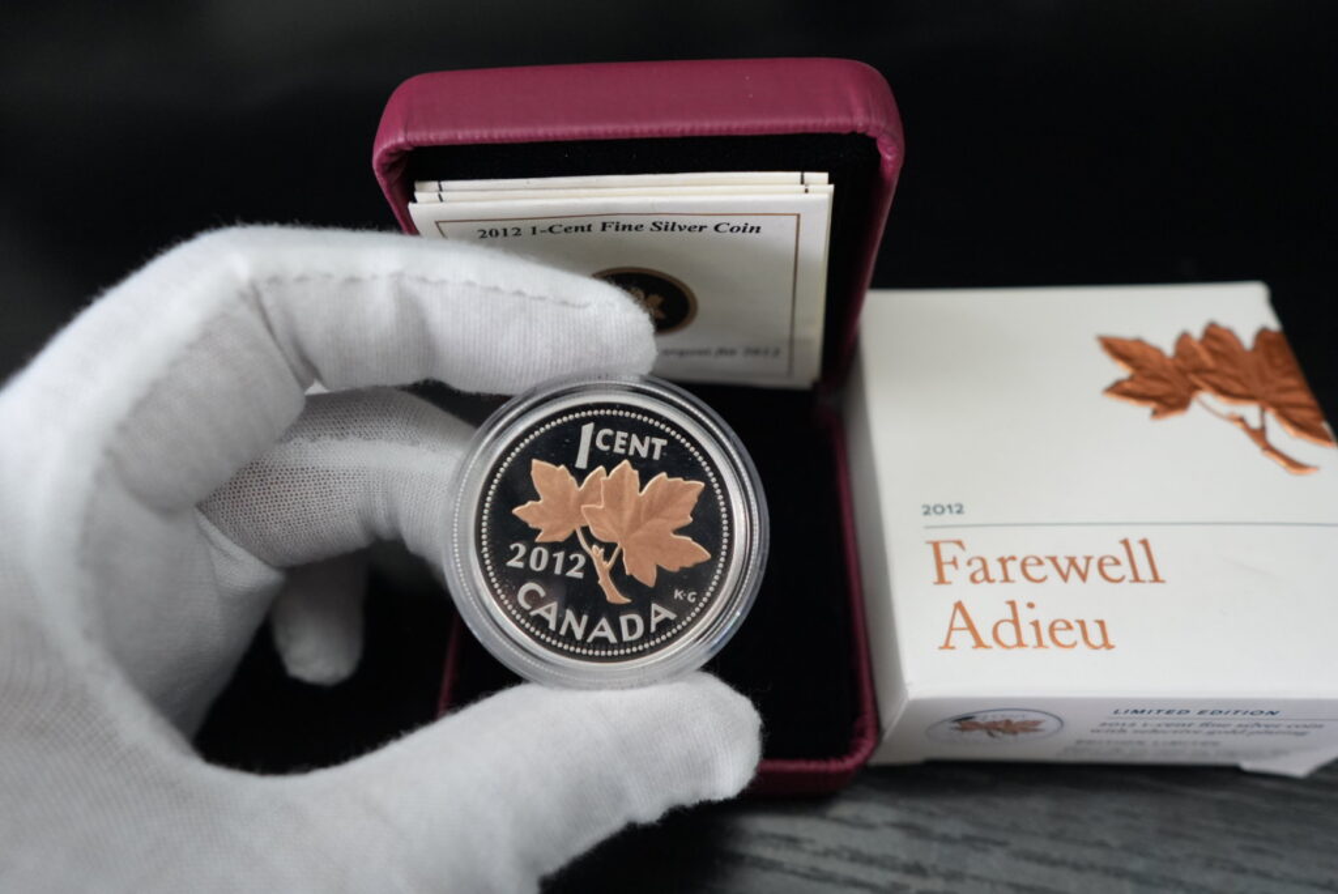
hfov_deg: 77.3
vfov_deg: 56.2
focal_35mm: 22
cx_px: 669
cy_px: 447
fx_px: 837
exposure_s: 1/160
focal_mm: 15
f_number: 3.5
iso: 1600
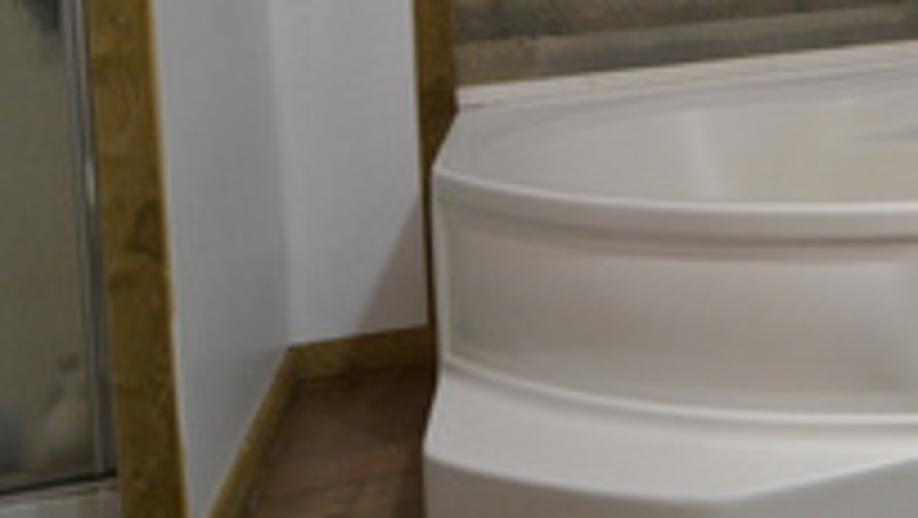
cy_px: -169
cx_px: 1323
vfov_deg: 19.4
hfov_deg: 27.4
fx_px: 1384
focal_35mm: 57
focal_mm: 11.5
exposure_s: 1/60
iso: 720
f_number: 2.8
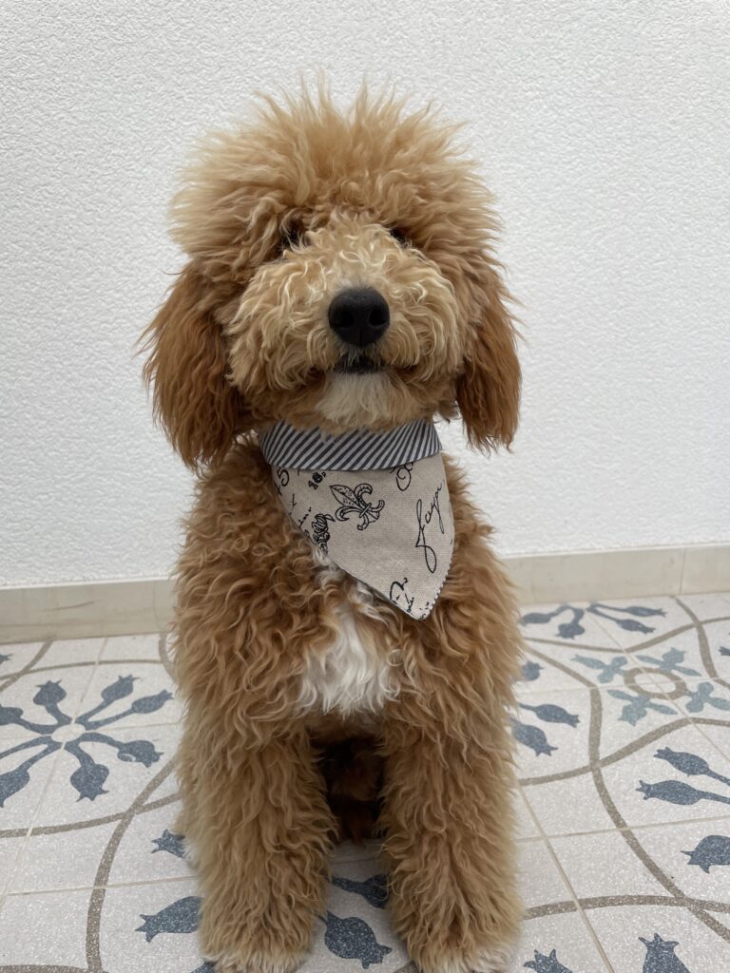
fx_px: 731
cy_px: 486
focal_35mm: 26
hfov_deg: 53.1
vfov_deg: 67.3
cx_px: 365
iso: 50
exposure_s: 1/121
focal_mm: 4.2
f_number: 1.6
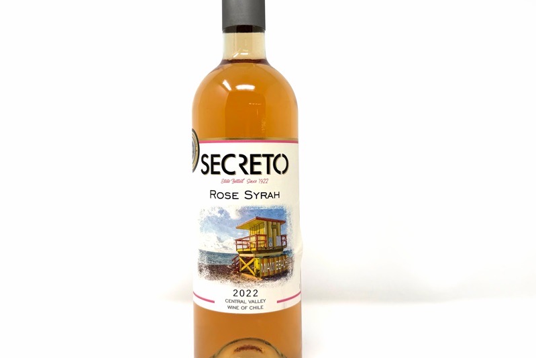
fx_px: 476
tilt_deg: +0.6
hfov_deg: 58.6
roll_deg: +0.4
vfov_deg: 41.0
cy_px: 151
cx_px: 242
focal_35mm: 32
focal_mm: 6.76
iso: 80
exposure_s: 1/521
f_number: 1.78
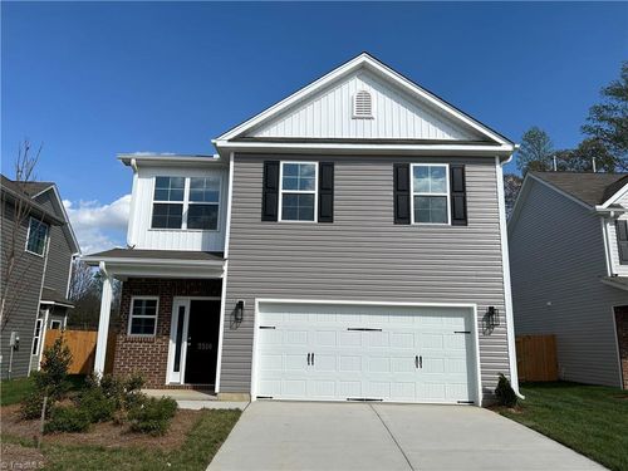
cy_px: 236
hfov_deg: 67.3
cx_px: 314
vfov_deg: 53.1
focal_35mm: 26
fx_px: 472
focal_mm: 5.7
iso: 50
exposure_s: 1/6579
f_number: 1.5
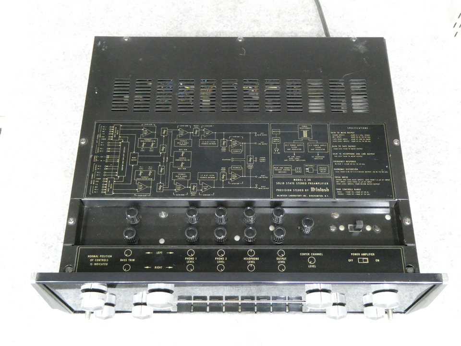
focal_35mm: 40
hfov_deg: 46.8
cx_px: 230
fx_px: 533
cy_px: 173
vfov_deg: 36.0
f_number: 3.8
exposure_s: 1/15
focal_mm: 7.2
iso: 1600
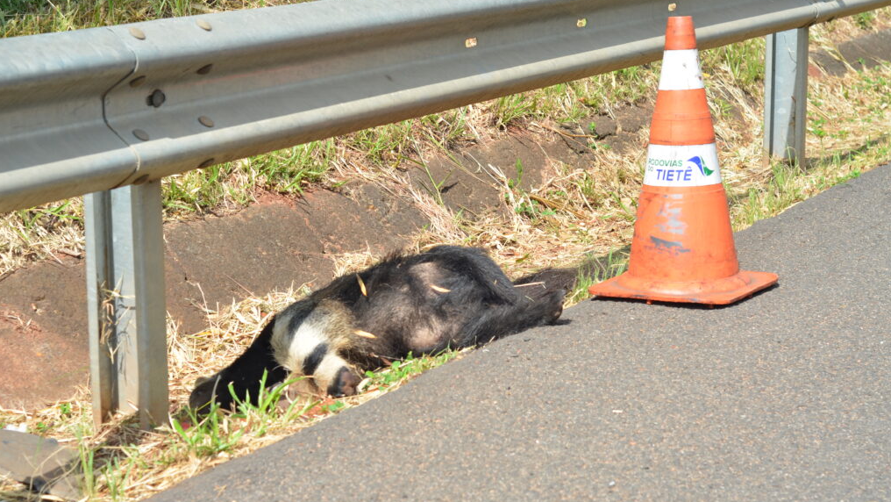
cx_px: 444
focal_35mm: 79
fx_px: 1867
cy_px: 277
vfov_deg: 15.3
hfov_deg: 26.8
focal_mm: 50
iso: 110
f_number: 8
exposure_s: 1/250
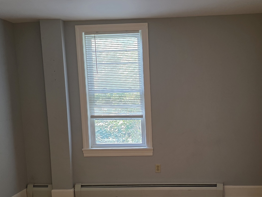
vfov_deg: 30.4
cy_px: 145
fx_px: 356
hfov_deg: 40.0
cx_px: 171
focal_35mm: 47
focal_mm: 6.3
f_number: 1.7
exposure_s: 1/120
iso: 320
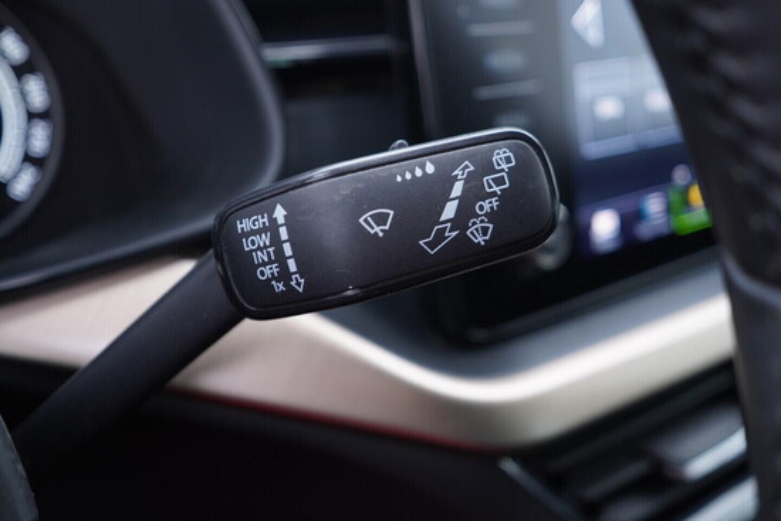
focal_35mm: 36
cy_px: 260
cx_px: 390
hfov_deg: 53.1
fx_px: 781
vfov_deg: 36.9
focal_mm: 24
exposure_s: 1/40
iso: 320
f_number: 2.8
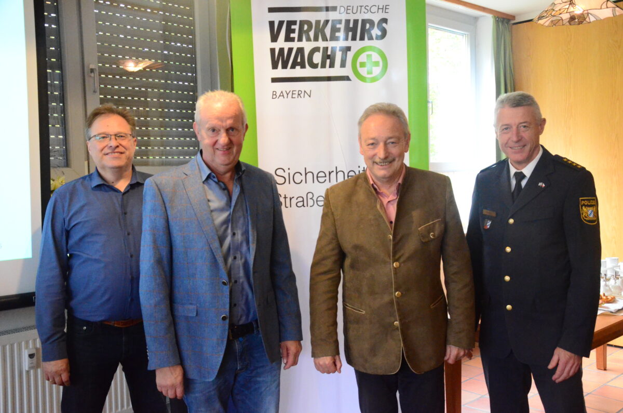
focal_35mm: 38
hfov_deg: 51.4
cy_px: 206
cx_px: 312
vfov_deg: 35.3
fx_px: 648
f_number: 6.3
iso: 6400
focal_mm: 25
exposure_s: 1/160
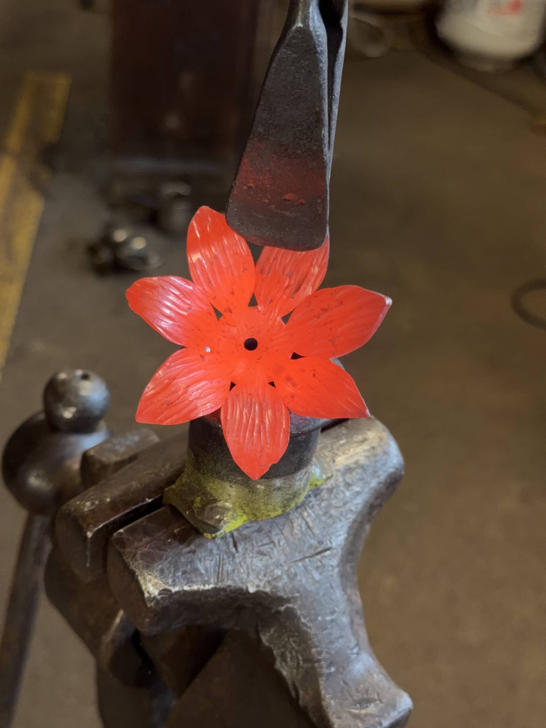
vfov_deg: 39.7
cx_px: 273
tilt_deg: -40.1
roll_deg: -7.2
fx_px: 1009
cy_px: 364
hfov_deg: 30.3
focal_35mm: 48
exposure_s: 1/60
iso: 160
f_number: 1.78
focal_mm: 6.76
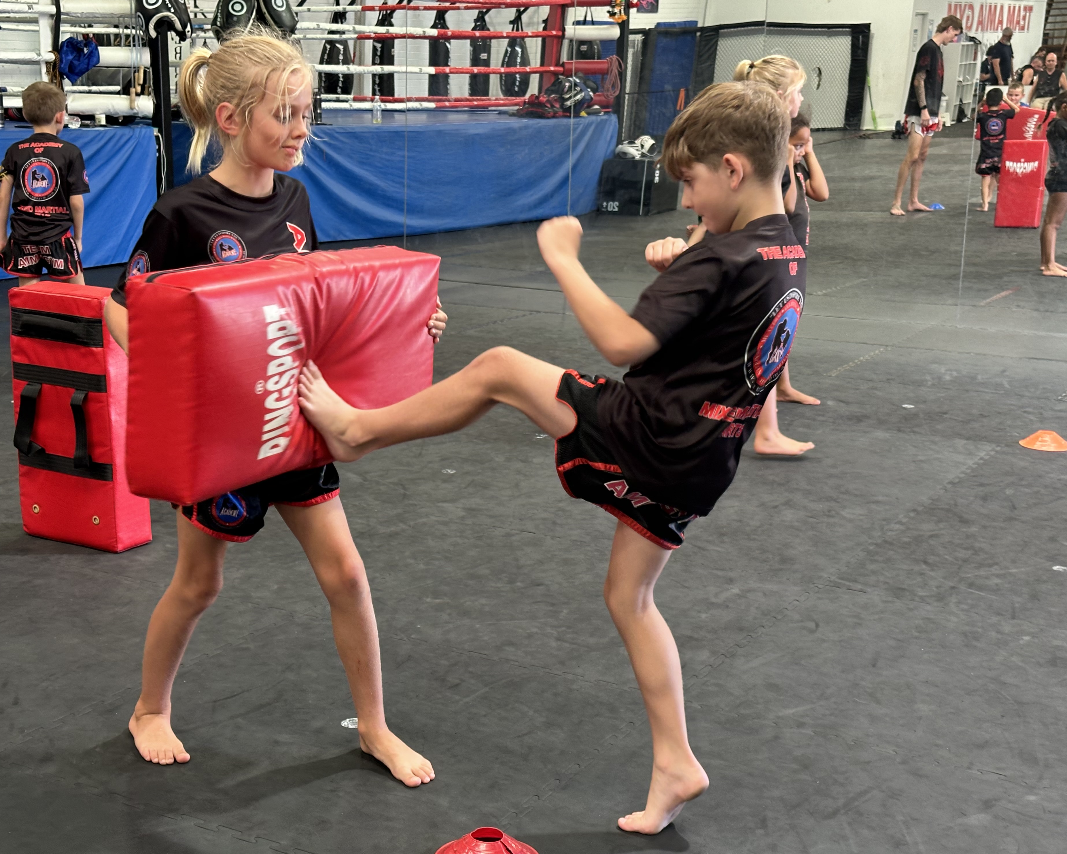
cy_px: 425
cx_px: 508
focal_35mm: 51
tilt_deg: -11.6
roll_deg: -0.8
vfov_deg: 29.7
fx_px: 1610
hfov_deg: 36.6
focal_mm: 6.86
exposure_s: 1/60
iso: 125
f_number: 1.78
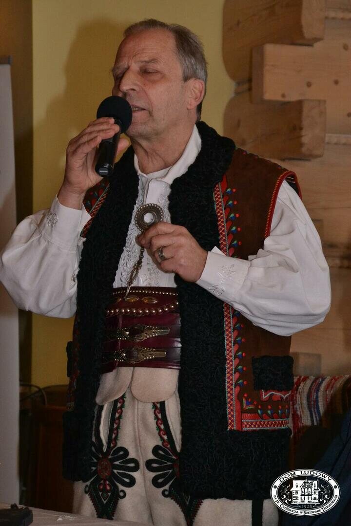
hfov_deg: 8.3
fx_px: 2413
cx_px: 176
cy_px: 263
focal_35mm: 165
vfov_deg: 12.5
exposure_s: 1/60
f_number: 8
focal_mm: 110
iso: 1600
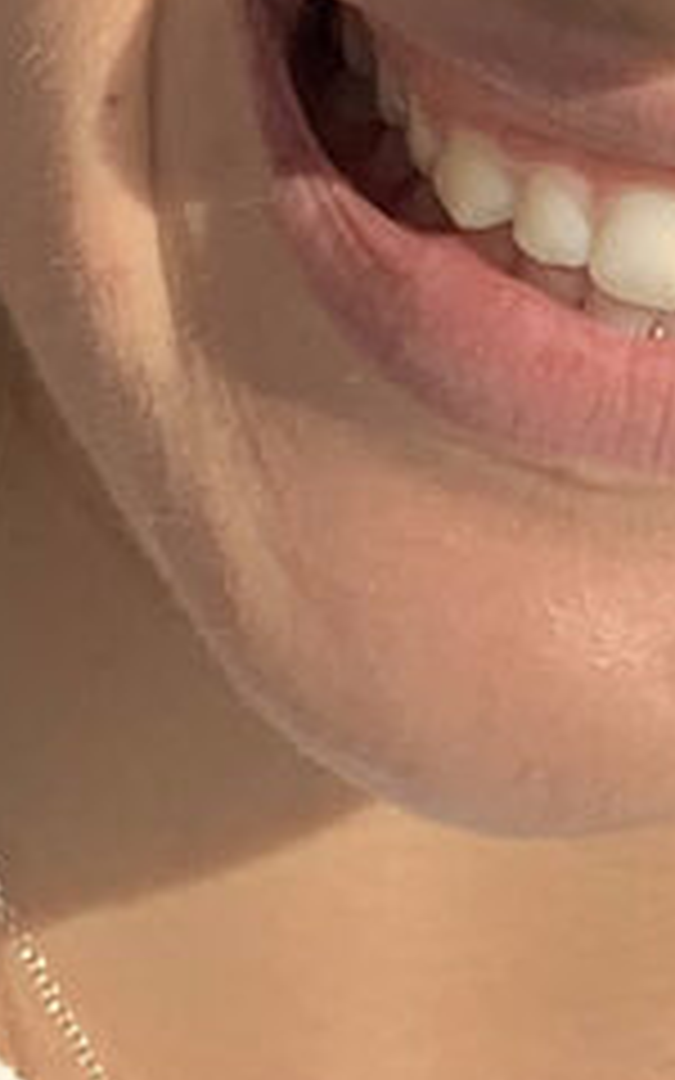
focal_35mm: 212
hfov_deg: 5.9
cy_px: -166
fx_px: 6240
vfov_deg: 9.8
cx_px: 1784
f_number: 2.2
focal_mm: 2.87
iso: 16
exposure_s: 1/691
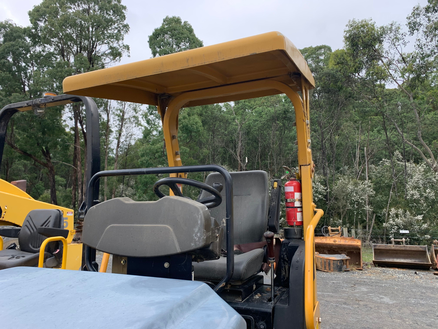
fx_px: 329
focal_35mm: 26
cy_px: 164
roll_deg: +2.3
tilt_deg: +8.9
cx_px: 219
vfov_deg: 53.1
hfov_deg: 67.3
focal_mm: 4.25
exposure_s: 1/701
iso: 25
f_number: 1.8
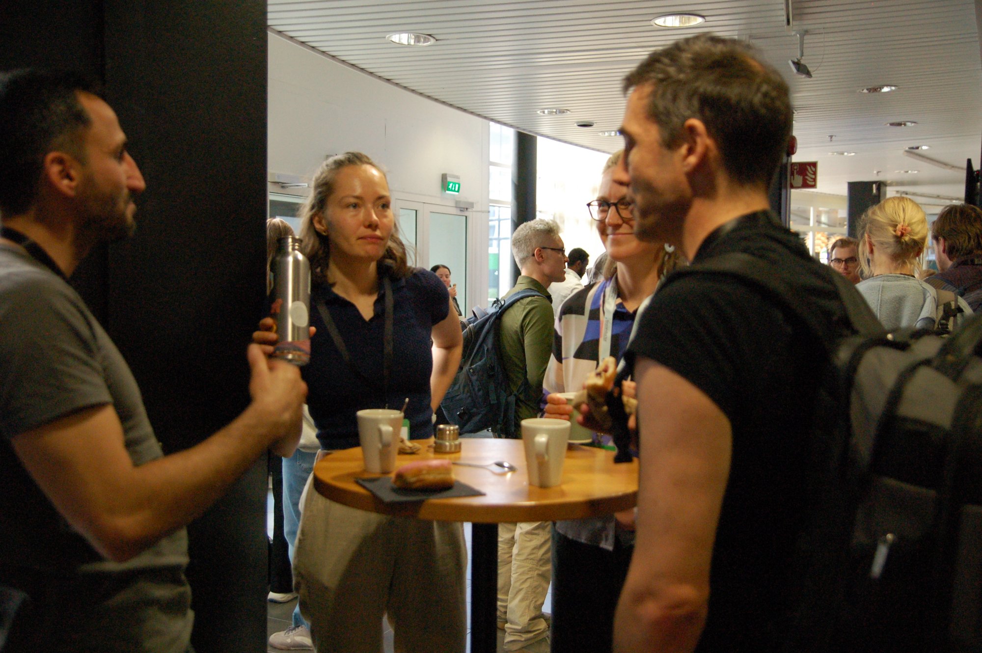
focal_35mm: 36
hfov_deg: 53.2
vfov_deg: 36.8
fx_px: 981
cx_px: 491
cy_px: 326
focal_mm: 24
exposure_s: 1/125
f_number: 2.8
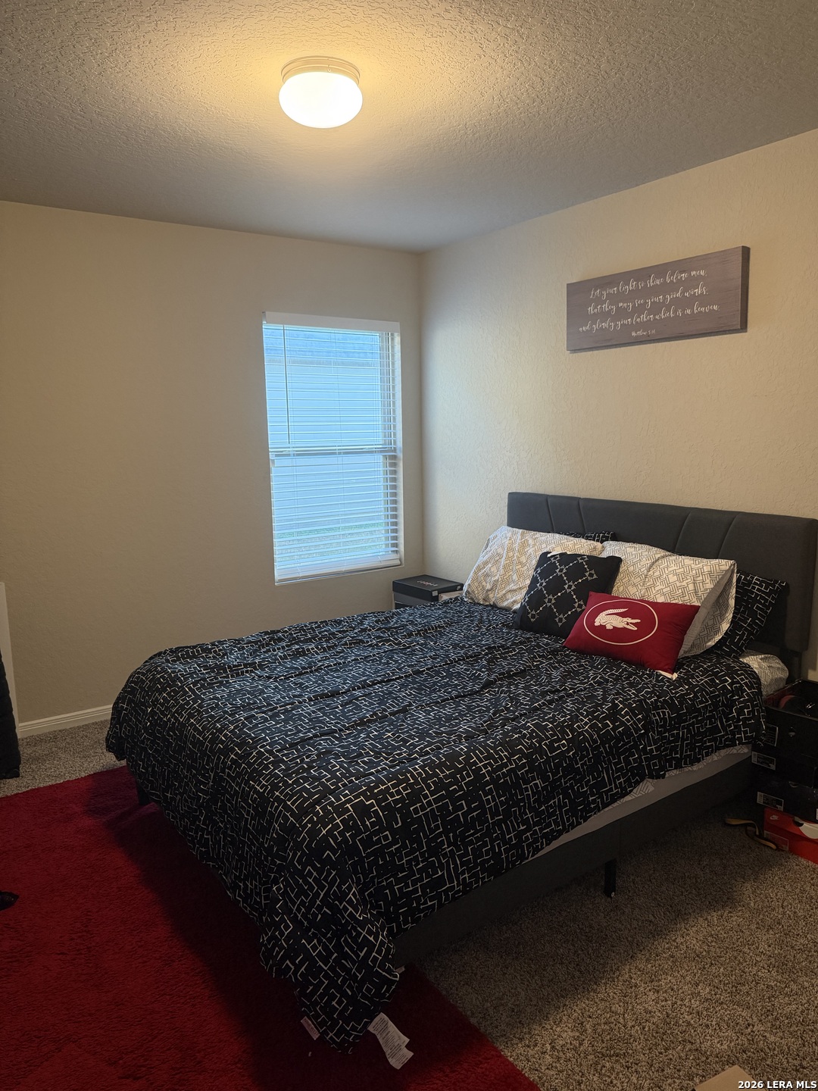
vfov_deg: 71.6
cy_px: 546
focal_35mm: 24
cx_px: 409
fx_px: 756
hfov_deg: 56.8
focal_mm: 6.76
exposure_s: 1/60
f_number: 1.78
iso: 250
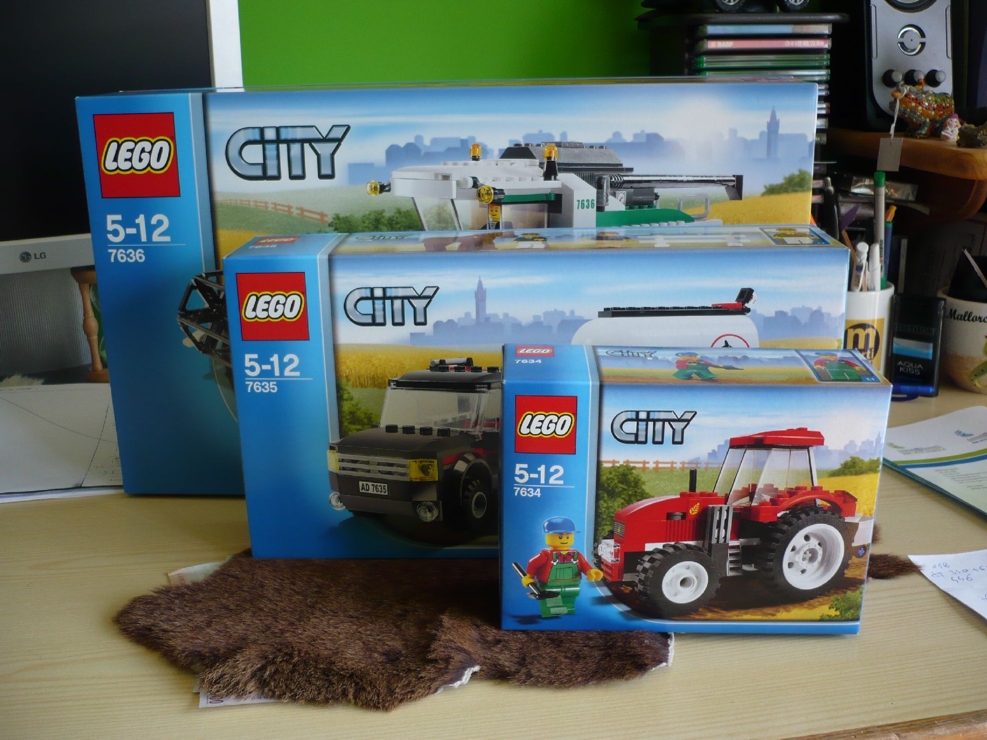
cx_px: 494
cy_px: 370
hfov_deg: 52.6
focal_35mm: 35
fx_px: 998
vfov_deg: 40.7
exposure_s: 1/60
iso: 100
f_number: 2.8
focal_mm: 5.8
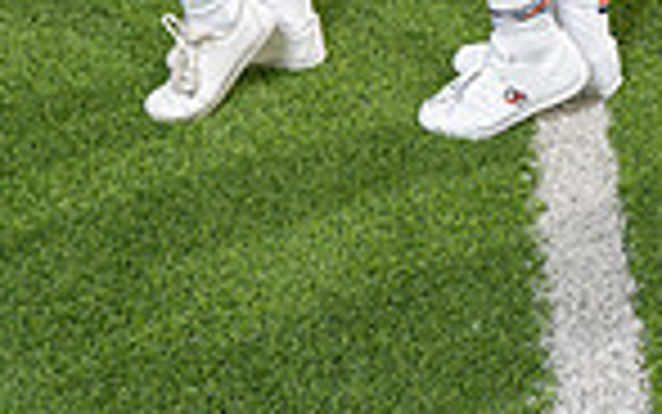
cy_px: -536
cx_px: 549
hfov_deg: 19.4
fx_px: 1913
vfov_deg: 10.8
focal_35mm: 106
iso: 640
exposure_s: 1/250
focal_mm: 34
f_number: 4.5
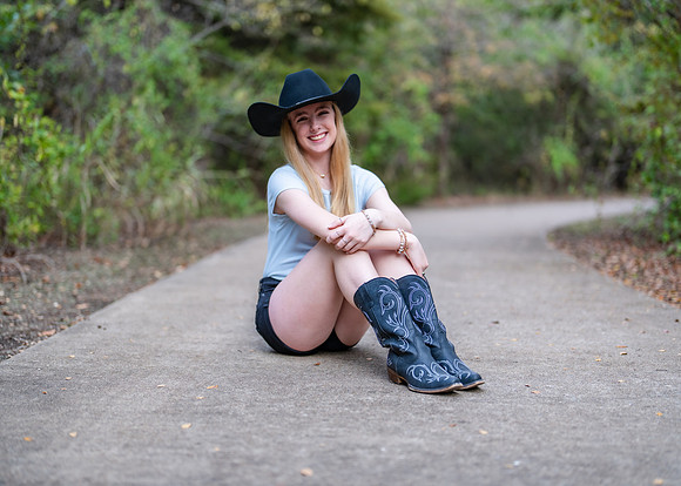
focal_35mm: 52
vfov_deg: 27.0
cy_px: 243
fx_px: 1013
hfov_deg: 37.2
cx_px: 340
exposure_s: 1/400
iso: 100
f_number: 1.2
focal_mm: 50
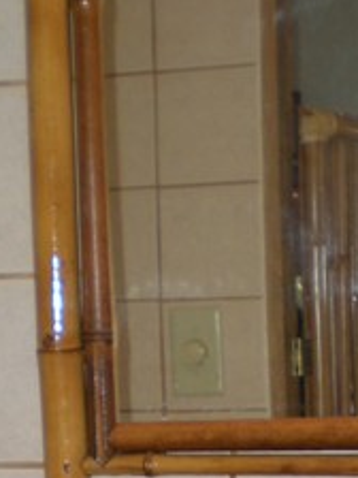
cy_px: 525
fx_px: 1875
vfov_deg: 14.2
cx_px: 222
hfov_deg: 10.9
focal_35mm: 136
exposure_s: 1/60
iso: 64
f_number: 3.1
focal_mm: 6.3
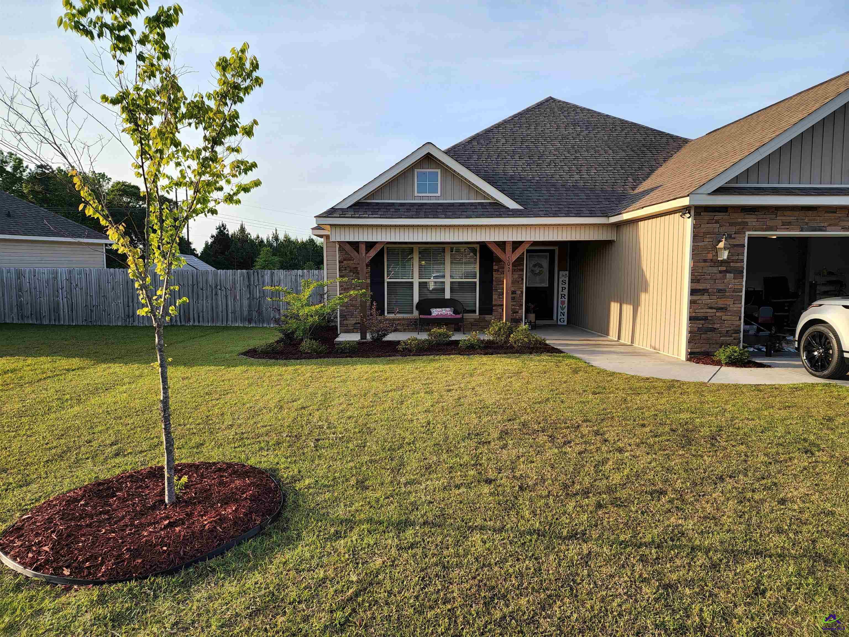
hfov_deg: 73.9
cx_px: 424
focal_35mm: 23
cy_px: 318
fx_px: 564
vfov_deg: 58.9
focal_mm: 6.4
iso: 12
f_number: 1.8
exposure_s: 1/336
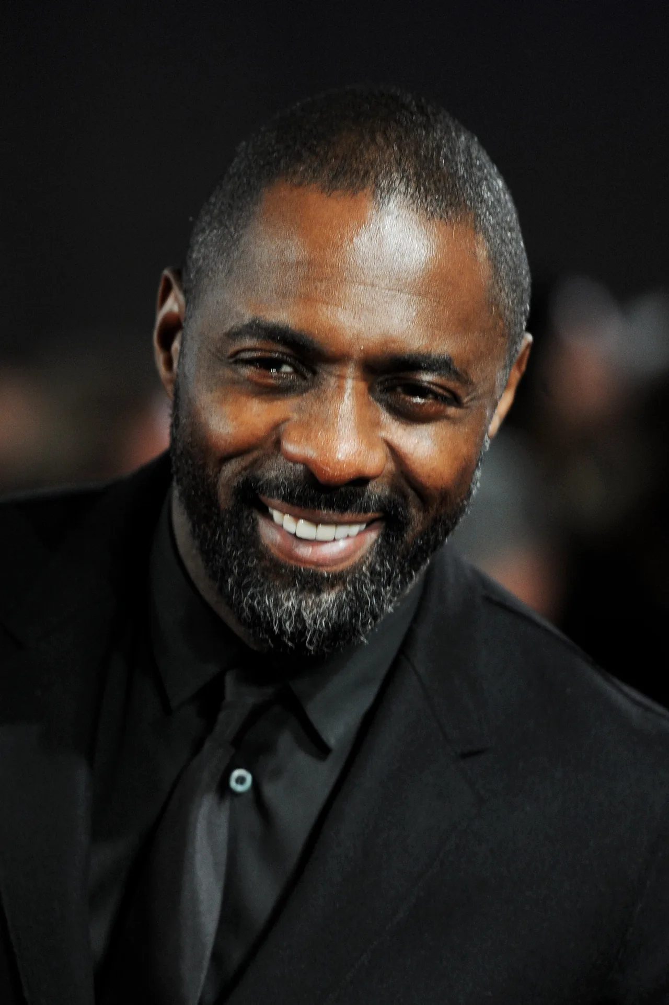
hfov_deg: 6.9
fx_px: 5581
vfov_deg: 10.3
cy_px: 502
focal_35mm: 200
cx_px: 334
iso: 1600
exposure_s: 1/125
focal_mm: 200
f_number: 2.8
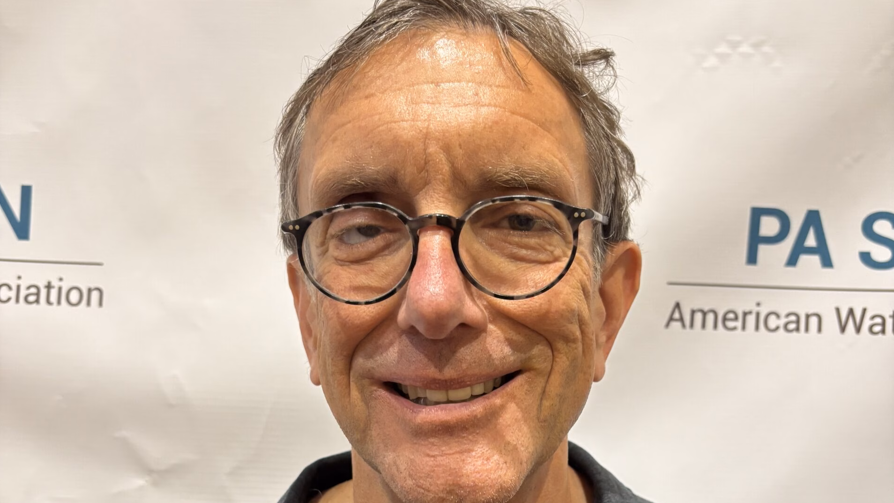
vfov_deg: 30.2
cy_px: 426
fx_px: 901
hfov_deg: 52.8
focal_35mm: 38
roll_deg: -2.5
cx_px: 446
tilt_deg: -2.8
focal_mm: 5.96
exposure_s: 1/40
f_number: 1.6
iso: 400
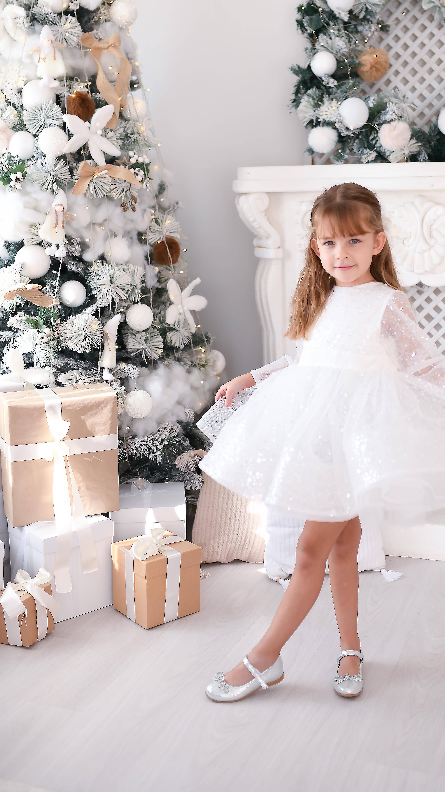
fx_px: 944
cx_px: 292
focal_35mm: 45
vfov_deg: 45.2
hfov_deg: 26.4
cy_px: 310
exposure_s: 1/250
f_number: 2
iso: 100
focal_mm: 35
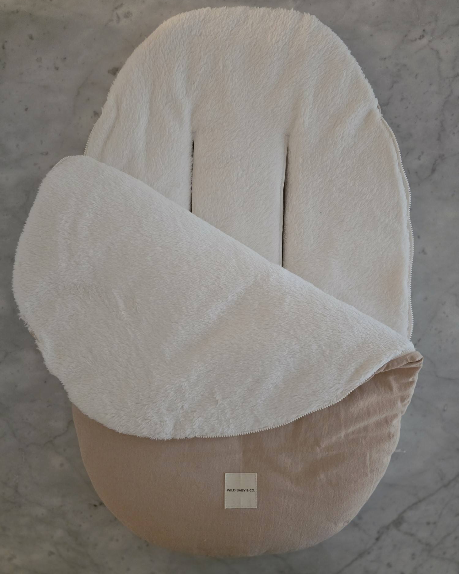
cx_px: 230
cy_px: 288
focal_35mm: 24
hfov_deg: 58.8
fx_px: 408
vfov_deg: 70.3
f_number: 1.7
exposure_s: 1/101
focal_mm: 6.3
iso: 1600
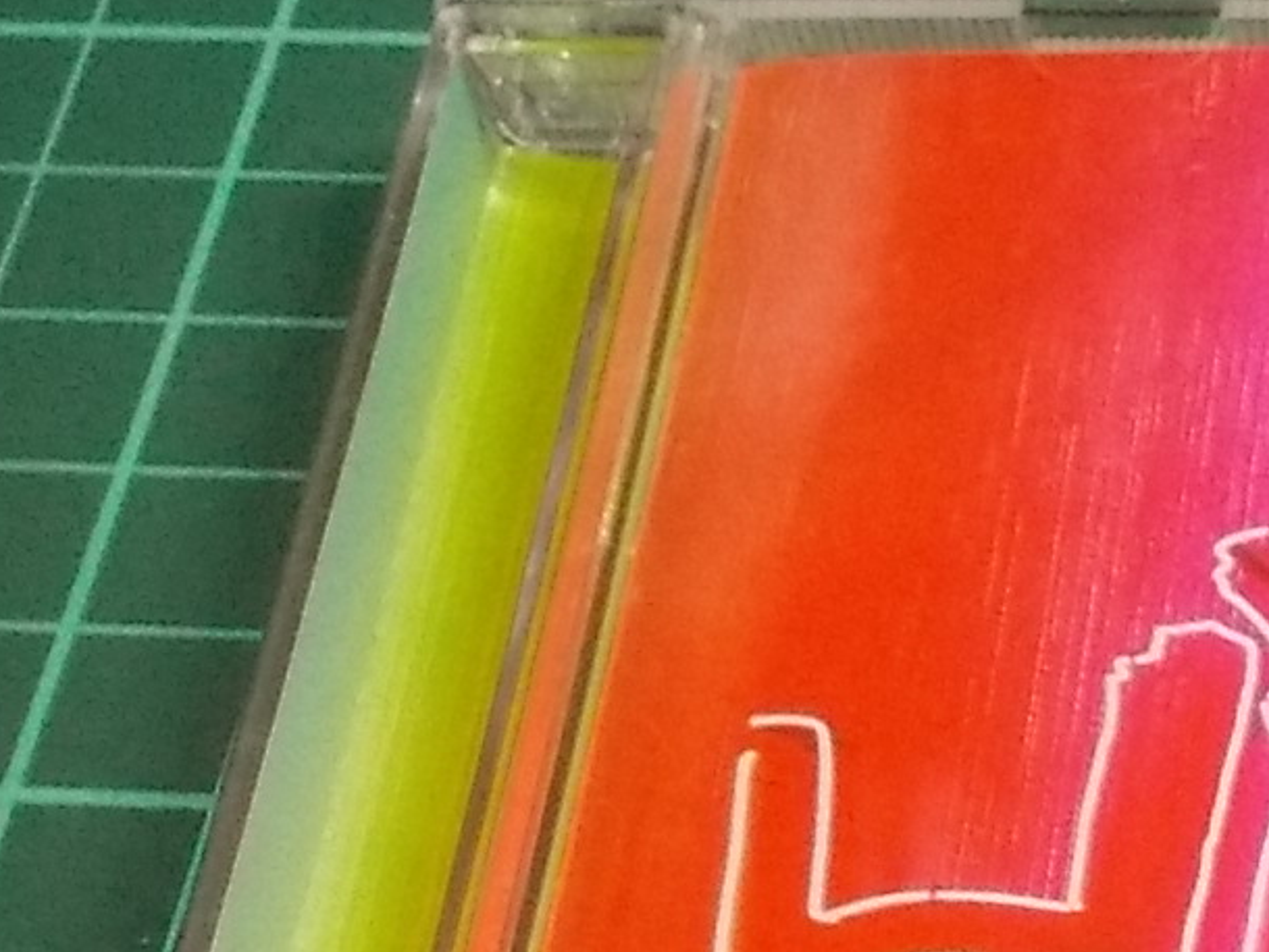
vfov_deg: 13.0
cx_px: 1802
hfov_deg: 16.8
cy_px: 1409
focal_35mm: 108
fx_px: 3961
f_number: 3.3
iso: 320
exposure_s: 1/30
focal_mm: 4.1
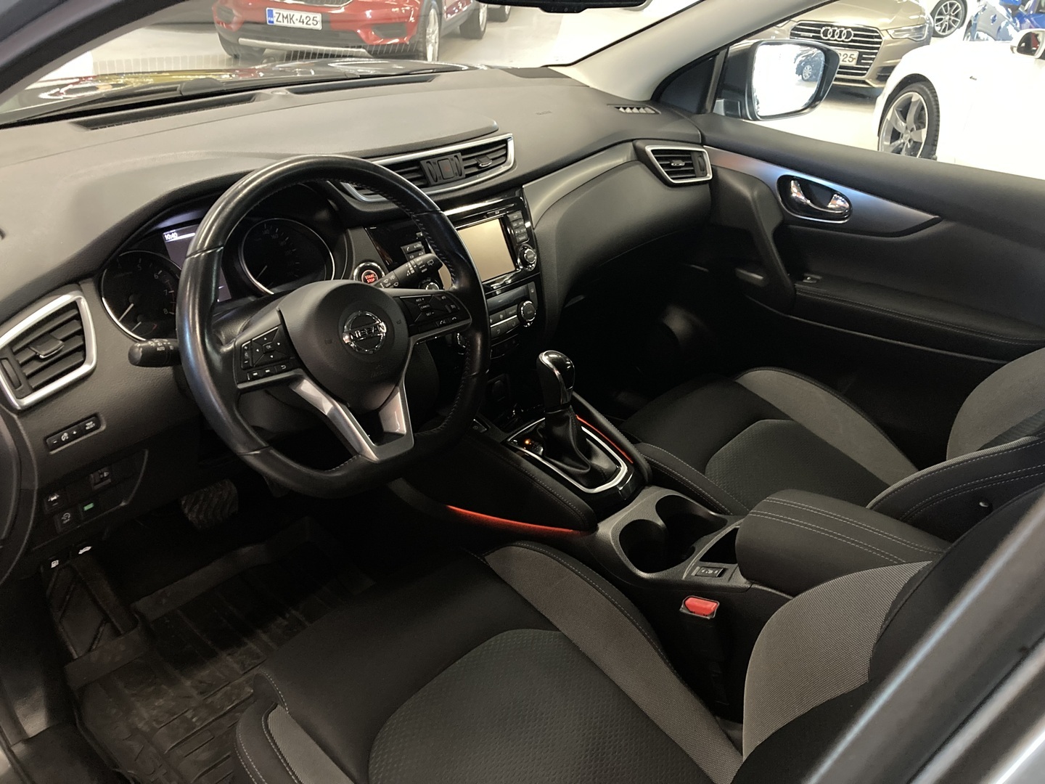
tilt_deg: -29.6
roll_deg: -4.8
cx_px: 522
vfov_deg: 49.7
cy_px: 392
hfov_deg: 63.4
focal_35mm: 28
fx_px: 845
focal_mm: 3.99
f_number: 1.8
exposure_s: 1/17
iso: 800
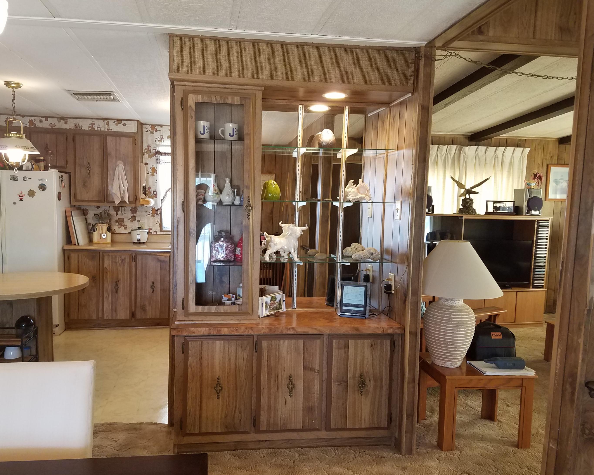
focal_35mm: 28
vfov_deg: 51.5
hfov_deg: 62.1
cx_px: 271
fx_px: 492
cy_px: 244
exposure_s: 1/30
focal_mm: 4.2
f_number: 1.7
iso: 160
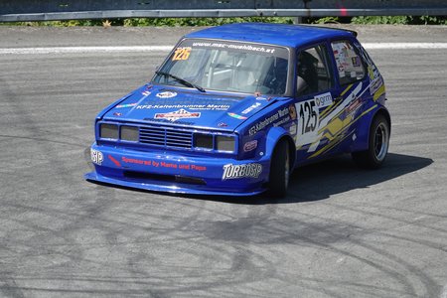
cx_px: 224
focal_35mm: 320
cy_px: 149
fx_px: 3973
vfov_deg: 4.3
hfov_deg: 6.4
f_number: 4
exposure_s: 1/800
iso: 125
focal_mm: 117.29
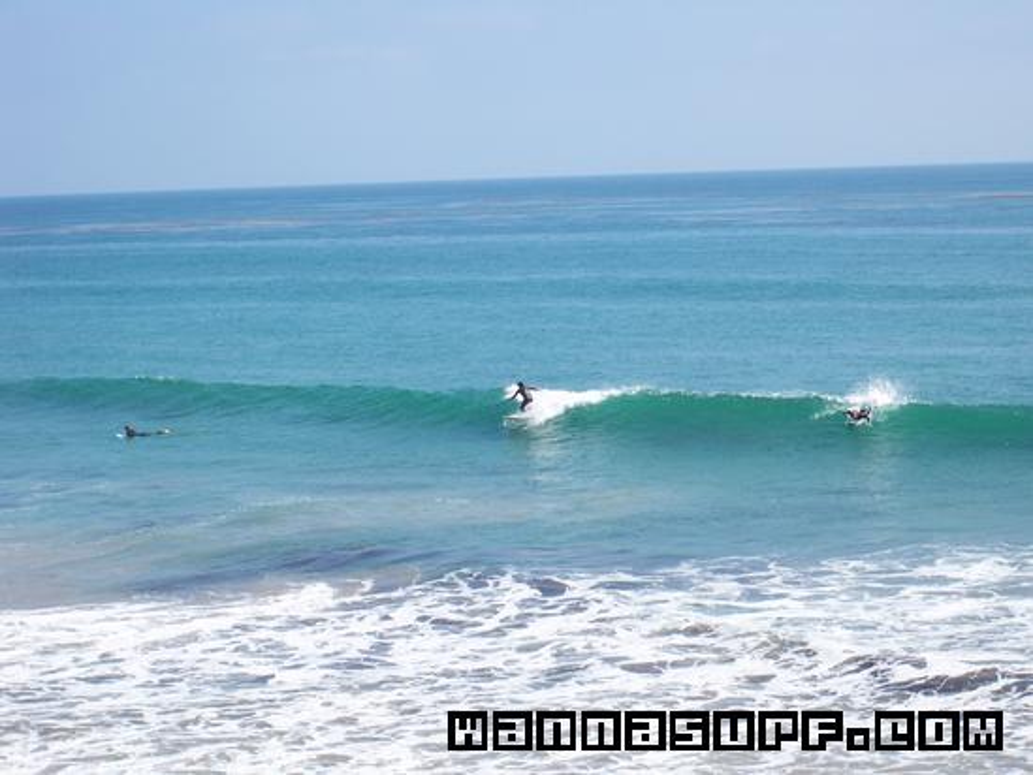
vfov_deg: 14.1
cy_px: 388
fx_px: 3134
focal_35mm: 105
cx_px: 516
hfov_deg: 18.7
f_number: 5.7
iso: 64
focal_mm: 18.8
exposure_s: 1/250
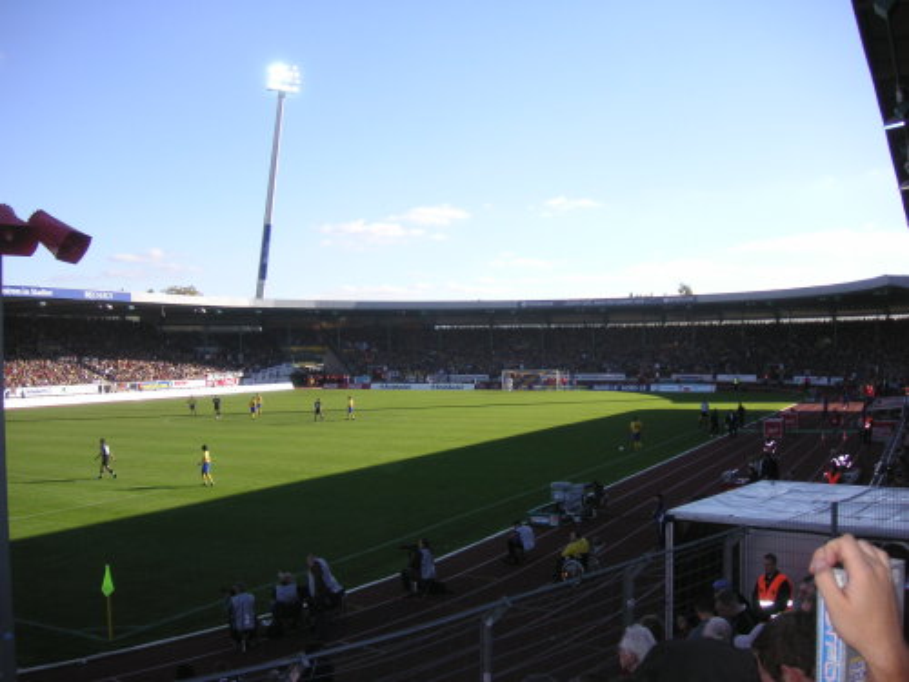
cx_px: 454
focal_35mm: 37
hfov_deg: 50.1
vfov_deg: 38.7
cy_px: 341
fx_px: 972
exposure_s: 1/750
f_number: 2.8
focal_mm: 6.1
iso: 50
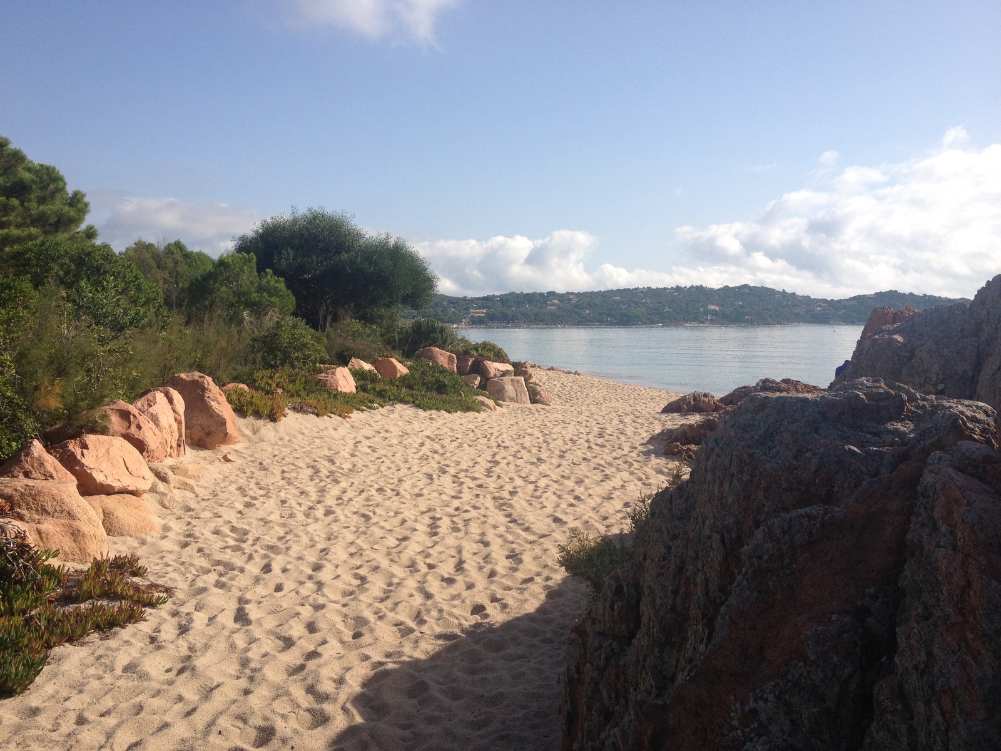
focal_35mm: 35
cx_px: 500
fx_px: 1012
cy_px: 376
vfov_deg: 40.7
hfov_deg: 52.6
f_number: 2.4
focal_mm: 4.28
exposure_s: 1/2045
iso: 64
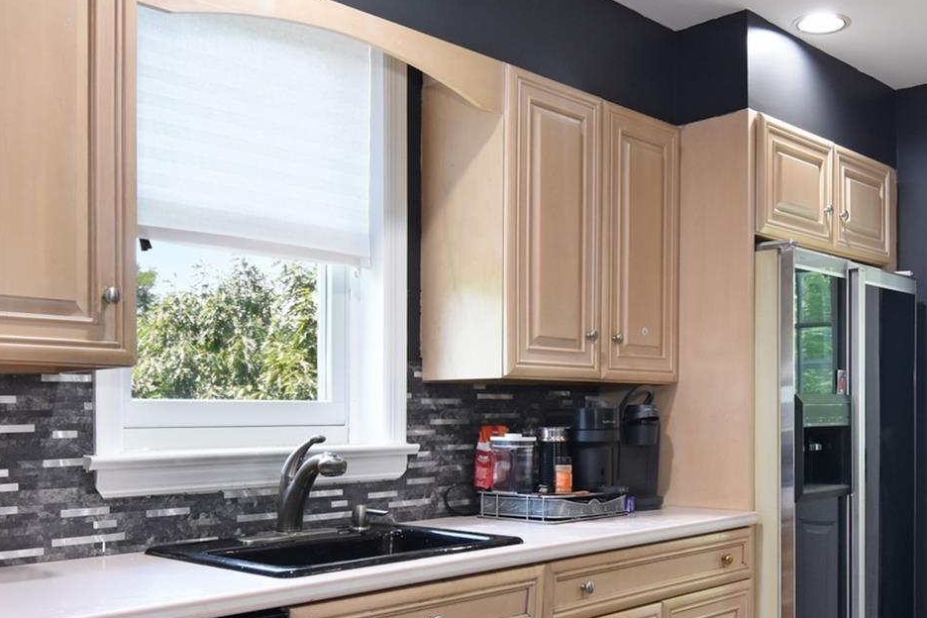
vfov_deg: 36.5
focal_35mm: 36
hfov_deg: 51.9
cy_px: 401
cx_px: 629
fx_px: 929
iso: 640
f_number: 8
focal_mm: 11
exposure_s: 1/30
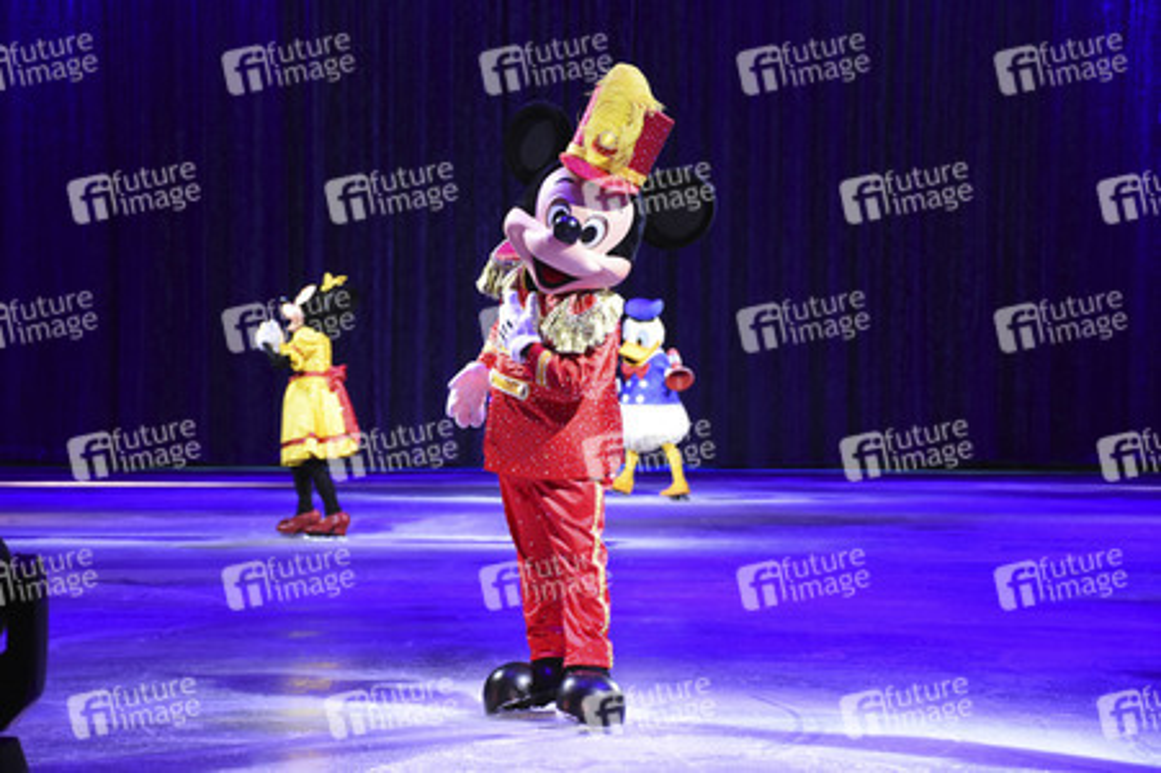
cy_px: 386
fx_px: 3190
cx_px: 580
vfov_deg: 13.8
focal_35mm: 99
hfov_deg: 20.6
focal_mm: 66
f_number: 5
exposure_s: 1/160
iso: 1600
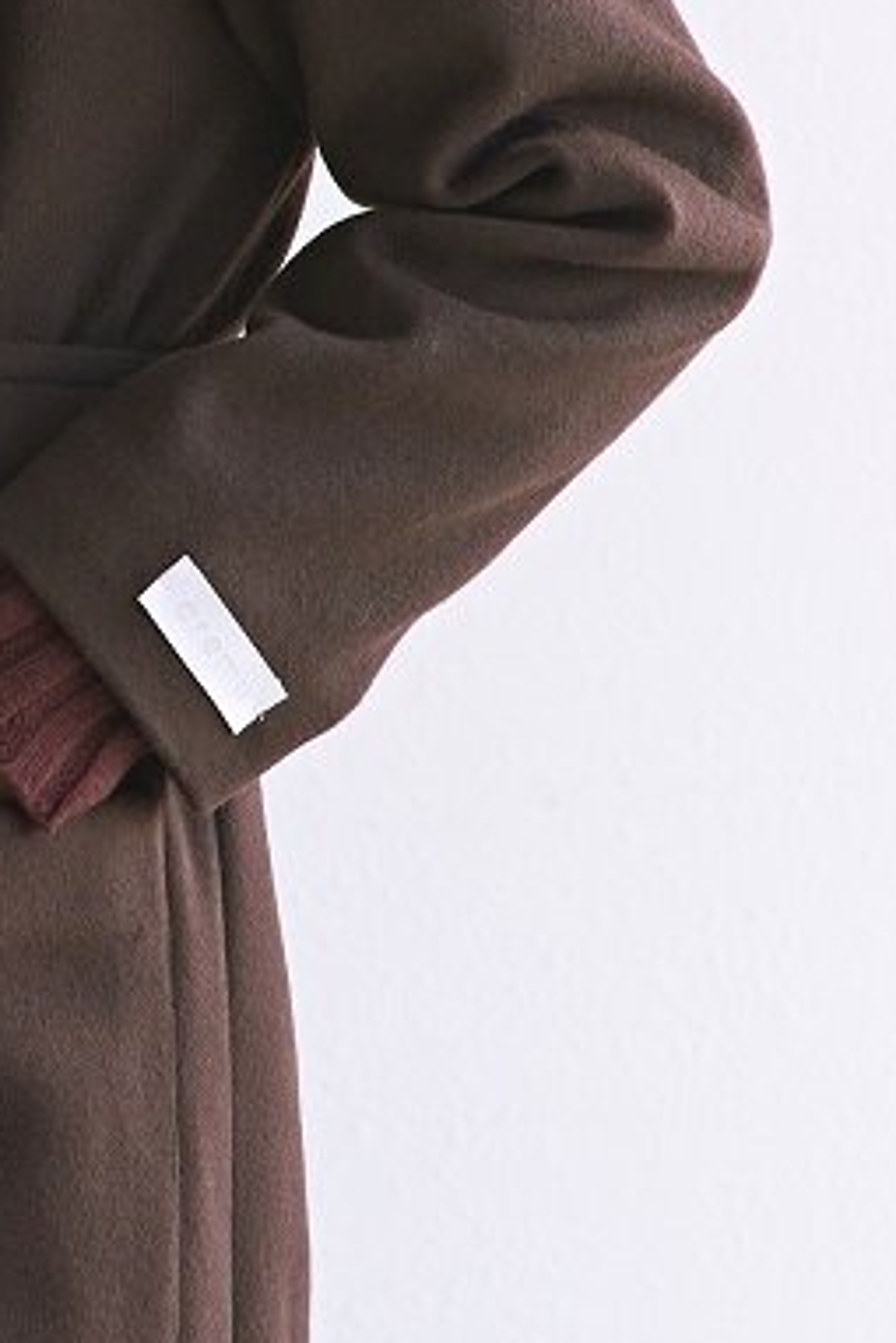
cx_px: -323
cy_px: 269
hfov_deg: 6.6
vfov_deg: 10.0
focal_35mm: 206
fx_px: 7683
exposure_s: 1/200
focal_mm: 70
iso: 500
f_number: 6.3
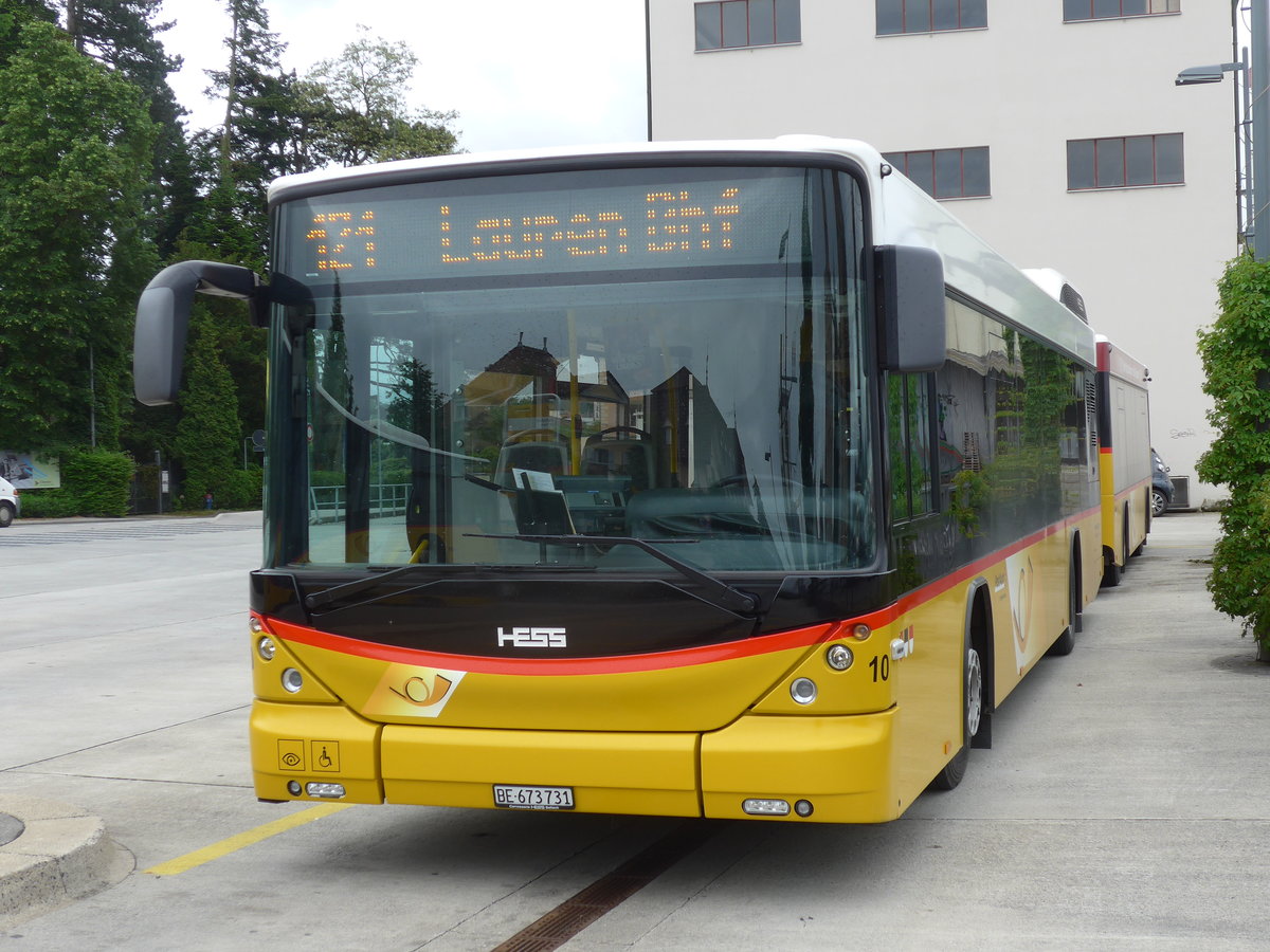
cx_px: 635
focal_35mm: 52
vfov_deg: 28.0
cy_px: 476
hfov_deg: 36.8
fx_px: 1908
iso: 80
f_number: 3.3
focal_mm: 10.7
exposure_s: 1/500
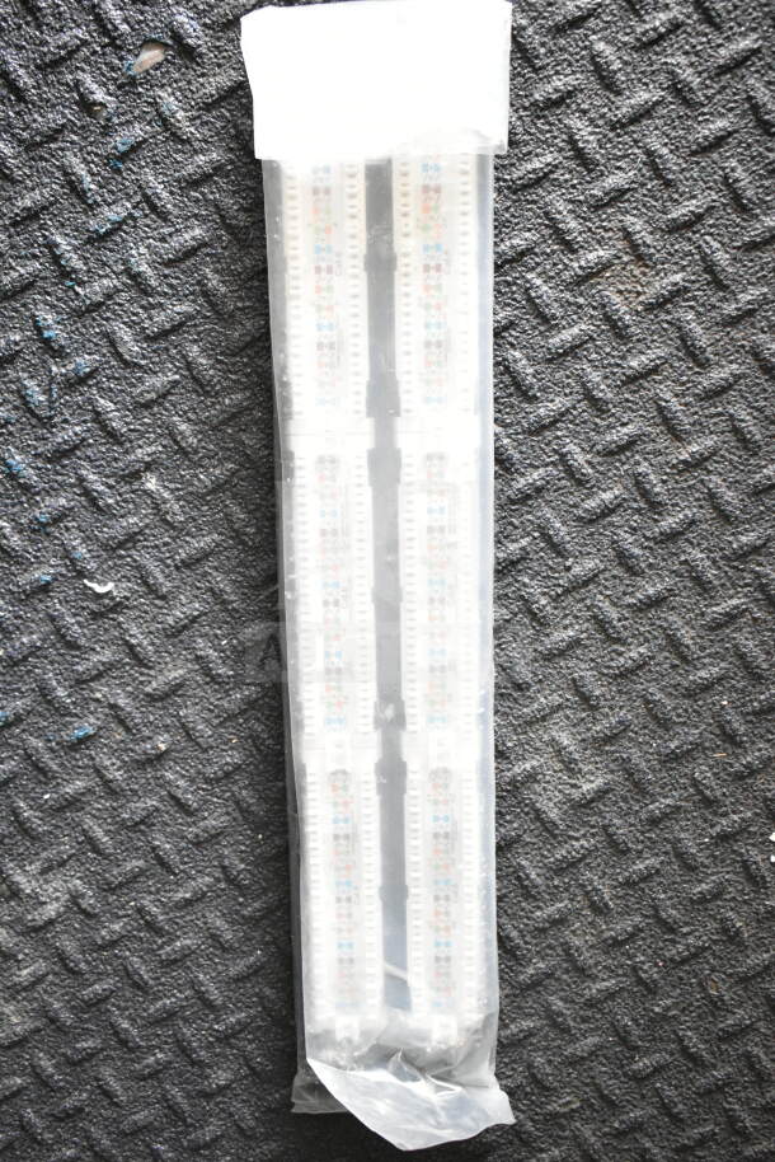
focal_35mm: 36
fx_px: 1162
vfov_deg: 53.1
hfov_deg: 36.9
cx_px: 388
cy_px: 581
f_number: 3.8
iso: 4500
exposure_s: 1/40
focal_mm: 24
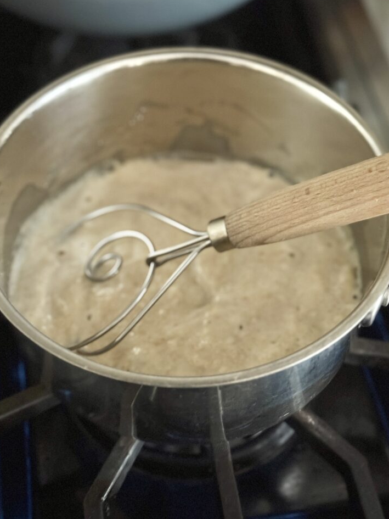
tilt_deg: -56.4
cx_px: 188
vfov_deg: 36.8
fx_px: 779
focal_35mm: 52
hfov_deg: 28.0
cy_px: 273
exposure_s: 1/15
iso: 800
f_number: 1.78
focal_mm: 6.76
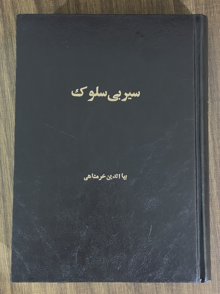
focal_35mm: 52
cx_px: 110
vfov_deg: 36.8
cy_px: 147
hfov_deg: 28.0
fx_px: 441
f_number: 2
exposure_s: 1/30
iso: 1600
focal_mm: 6
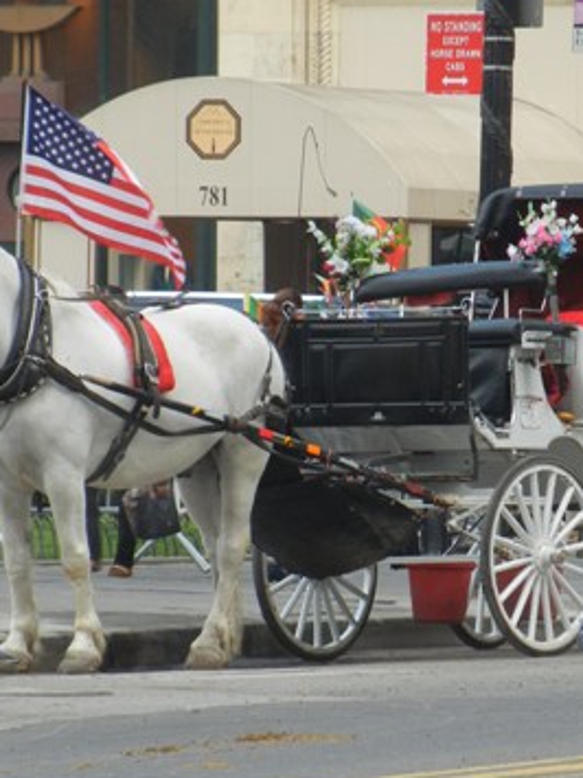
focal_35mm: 413
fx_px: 9280
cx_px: 368
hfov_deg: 3.6
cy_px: 489
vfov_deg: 4.8
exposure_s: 1/60.7
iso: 160
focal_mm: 41.2
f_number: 4.8
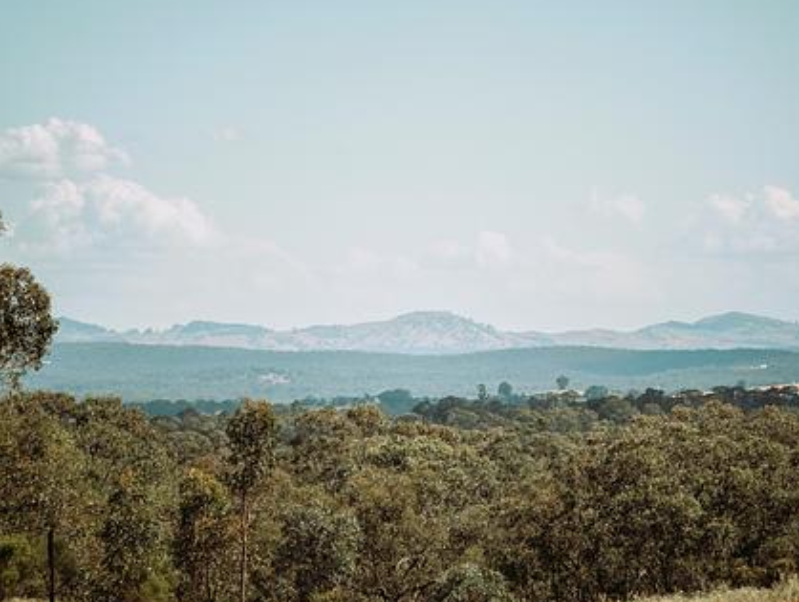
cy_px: 372
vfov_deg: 6.1
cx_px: 409
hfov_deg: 8.1
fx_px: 5619
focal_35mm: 243
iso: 200
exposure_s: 1/2000
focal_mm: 82
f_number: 4.8
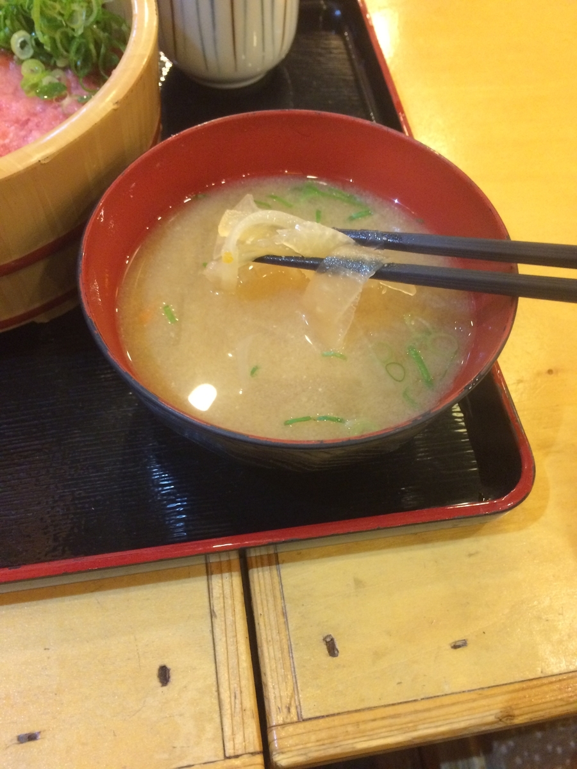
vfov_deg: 61.7
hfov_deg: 48.2
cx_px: 288
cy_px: 384
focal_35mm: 29
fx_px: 645
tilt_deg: -59.1
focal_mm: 4.15
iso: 320
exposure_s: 1/20
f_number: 2.2
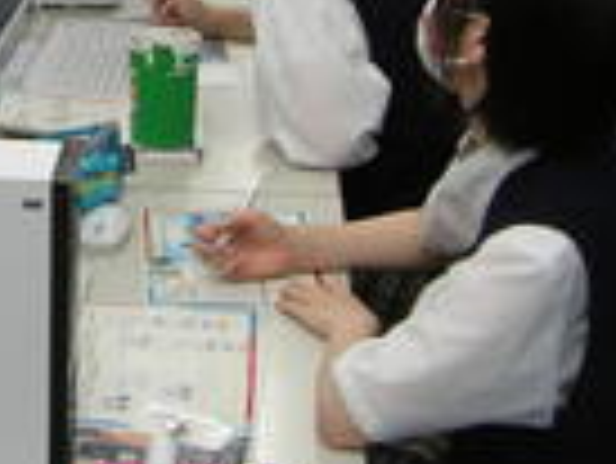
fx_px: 1817
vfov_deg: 14.1
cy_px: -90
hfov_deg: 18.3
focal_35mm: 102
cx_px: -121
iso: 50
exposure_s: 1/23.2
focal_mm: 5.8
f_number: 2.8
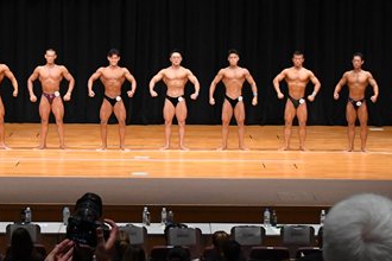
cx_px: 148
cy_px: 62
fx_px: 1328
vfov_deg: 11.2
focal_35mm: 122
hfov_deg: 16.8
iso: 4000
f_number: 5.6
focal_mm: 35
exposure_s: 1/400
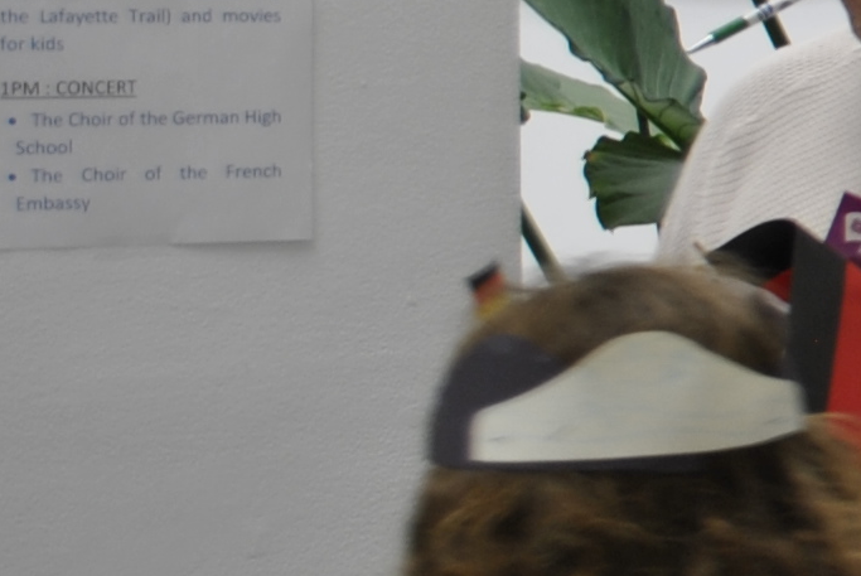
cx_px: 2376
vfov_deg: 6.2
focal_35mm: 221
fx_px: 5291
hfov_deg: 8.2
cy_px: -66
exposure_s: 1/25
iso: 100
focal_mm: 26
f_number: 5
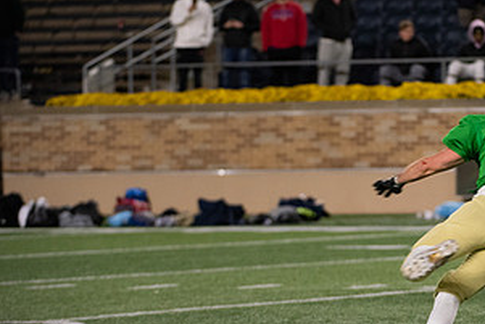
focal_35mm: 385
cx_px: 451
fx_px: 5189
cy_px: 180
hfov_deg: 5.3
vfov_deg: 3.6
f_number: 4
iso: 3200
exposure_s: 1/500
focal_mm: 200
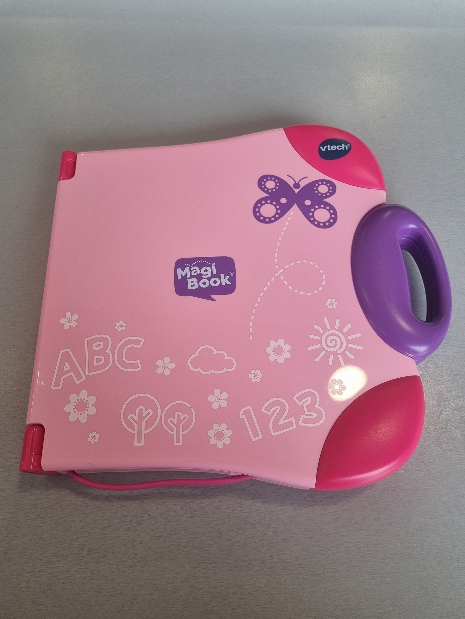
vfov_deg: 67.3
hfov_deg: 53.1
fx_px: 466
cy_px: 310
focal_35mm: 26
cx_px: 232
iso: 50
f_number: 1.8
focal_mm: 5.4
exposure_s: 1/100
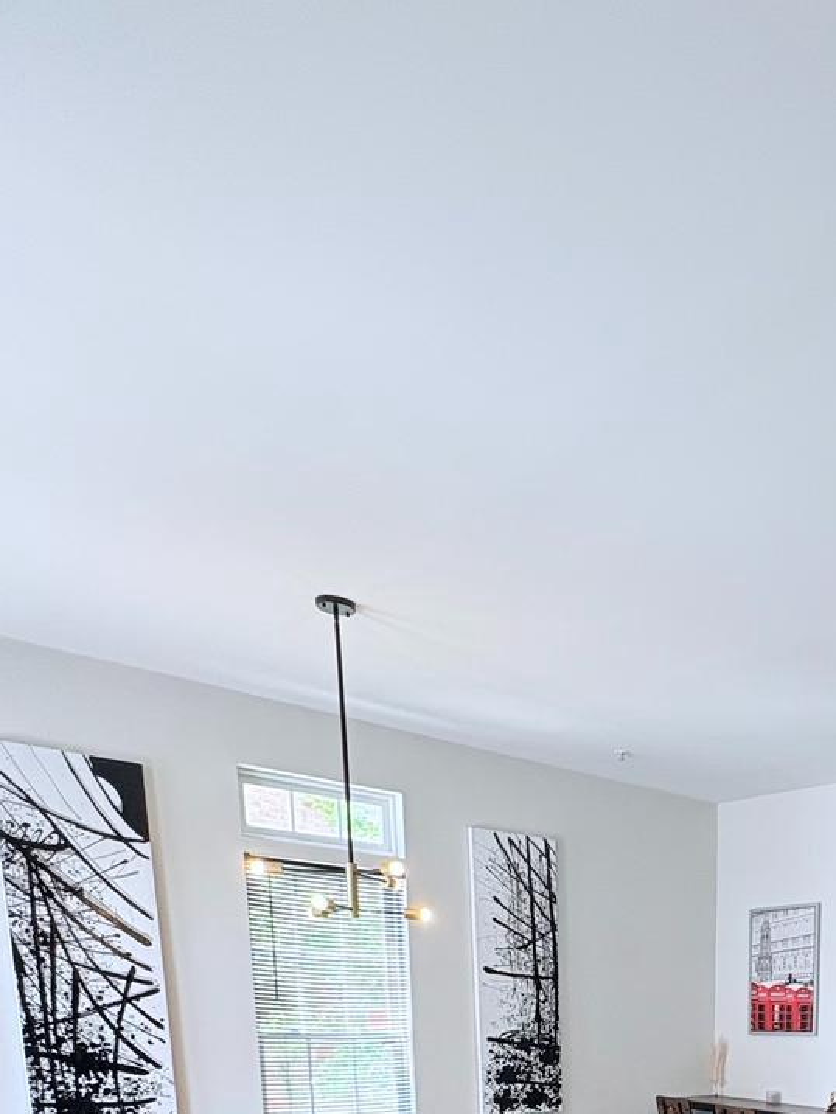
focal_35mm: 30
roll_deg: -1.9
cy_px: 1192
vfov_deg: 46.4
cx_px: 771
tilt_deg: -10.0
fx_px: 966
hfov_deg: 42.5
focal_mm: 2.22
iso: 160
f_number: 2.2
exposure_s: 1/60
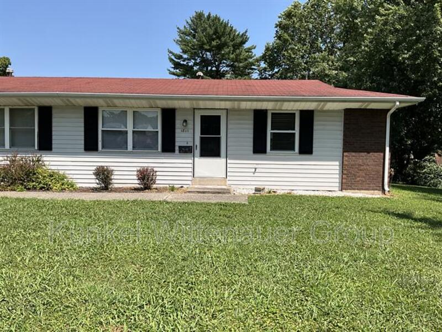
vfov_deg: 48.3
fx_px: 371
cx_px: 221
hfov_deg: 61.6
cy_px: 166
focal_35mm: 29
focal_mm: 3
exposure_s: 1/1490
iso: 25
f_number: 1.8
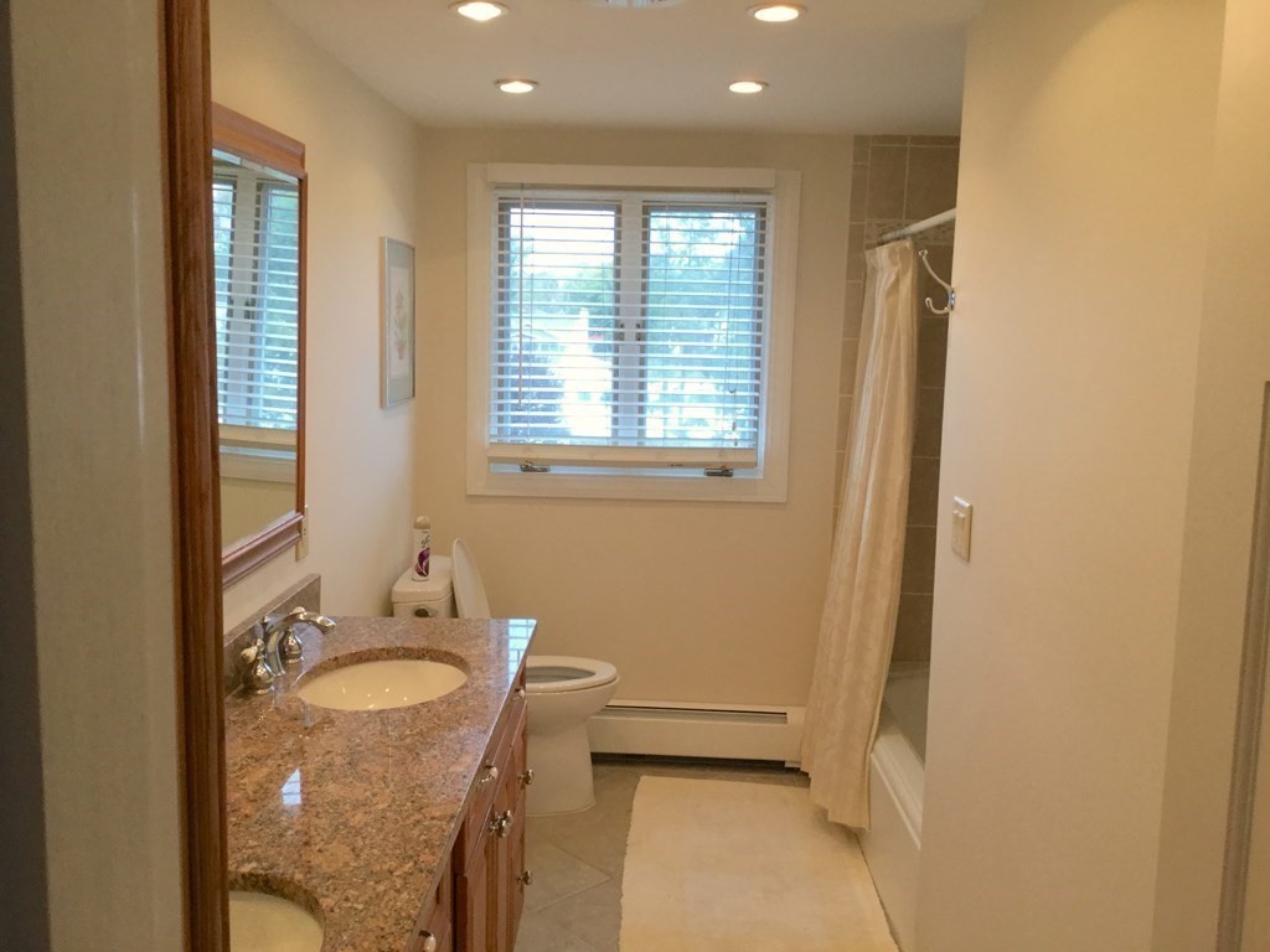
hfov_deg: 58.4
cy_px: 476
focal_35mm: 31
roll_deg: -0.1
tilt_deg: -7.3
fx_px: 1137
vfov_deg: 45.4
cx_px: 635
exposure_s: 1/30
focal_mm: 3.3
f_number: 2.4
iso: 25
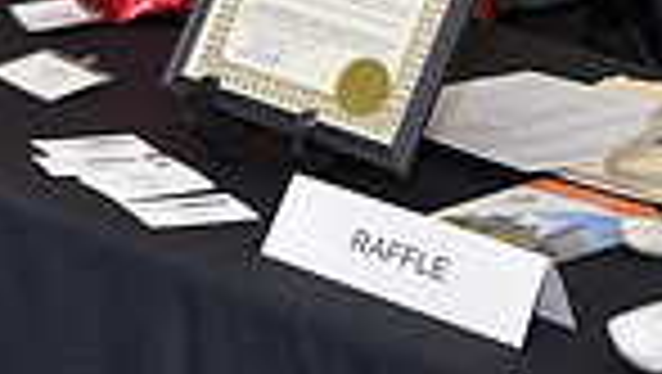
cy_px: -444
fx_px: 3057
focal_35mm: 174
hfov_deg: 11.8
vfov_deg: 6.7
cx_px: -360
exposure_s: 1/60
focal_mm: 42
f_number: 5
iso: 200
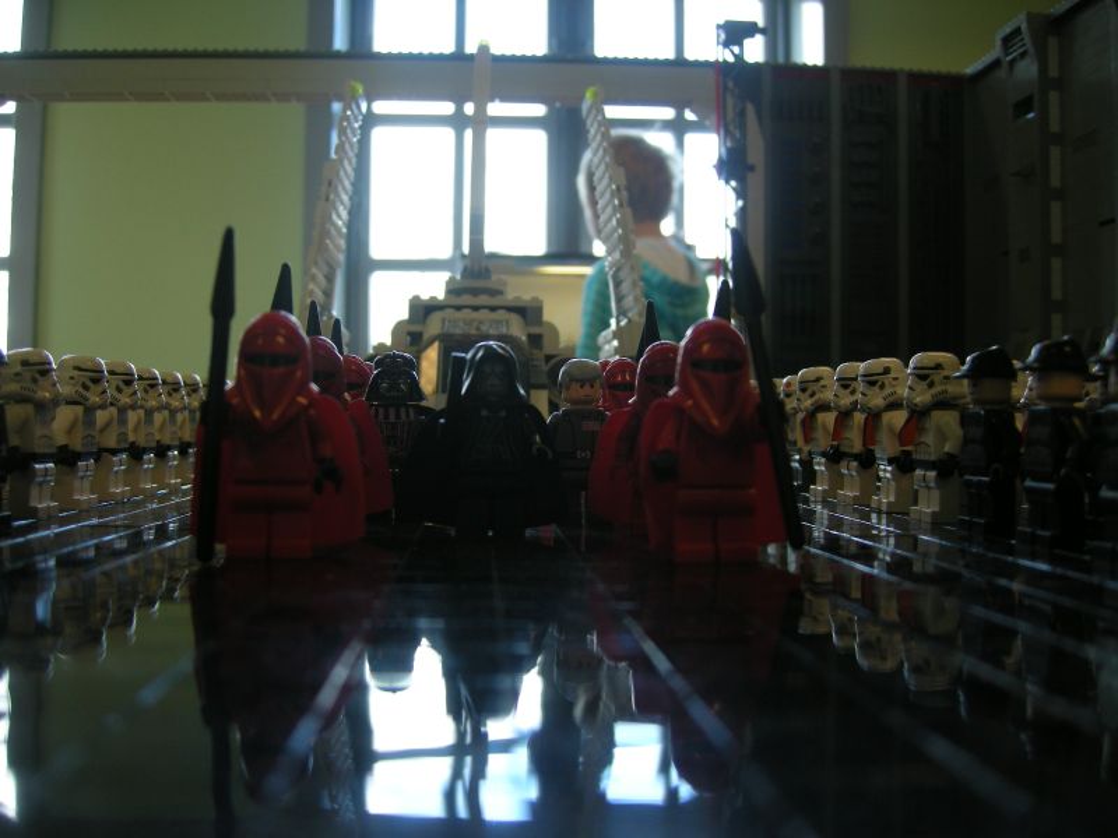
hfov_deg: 51.4
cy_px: 419
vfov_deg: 39.7
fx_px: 1163
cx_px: 559
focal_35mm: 36
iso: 97
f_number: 2.7
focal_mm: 7.5
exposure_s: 1/59.8
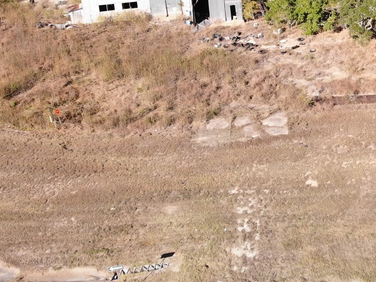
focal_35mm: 58
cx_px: 411
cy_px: 27
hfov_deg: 30.0
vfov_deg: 24.5
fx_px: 630
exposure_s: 1/320
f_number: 2.8
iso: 400
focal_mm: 4.5
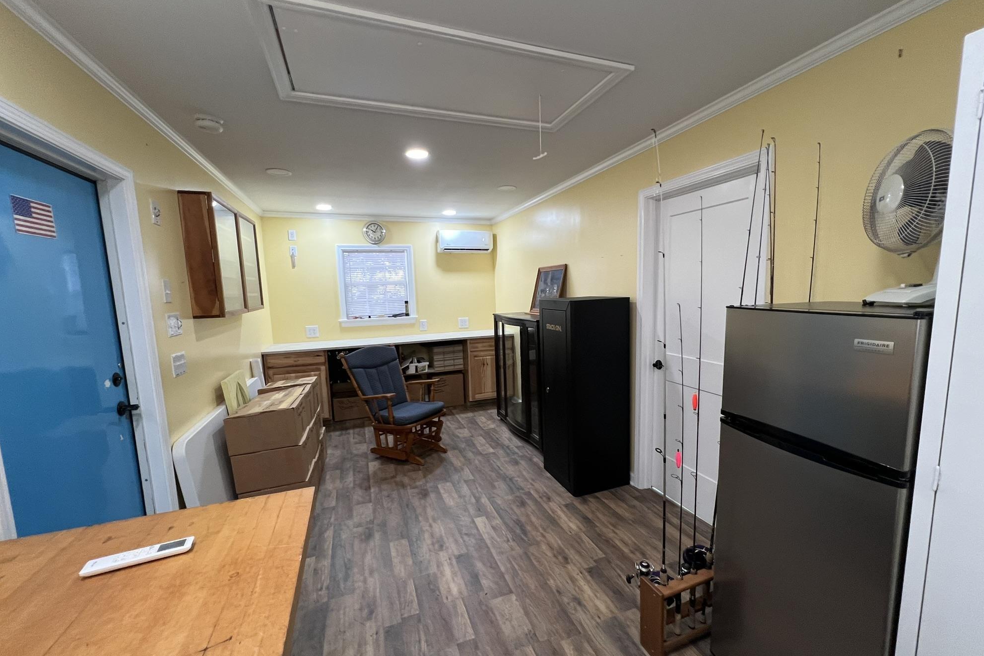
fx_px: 383
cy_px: 339
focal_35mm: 14
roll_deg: +1.7
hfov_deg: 104.2
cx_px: 509
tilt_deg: -7.4
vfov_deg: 81.2
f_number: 1.8
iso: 200
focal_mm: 1.57
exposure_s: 1/120
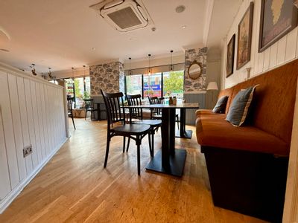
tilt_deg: -2.3
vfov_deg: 85.7
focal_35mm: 14
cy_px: 112
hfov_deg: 102.1
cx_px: 149
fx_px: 121
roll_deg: -0.5
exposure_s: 1/100
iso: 160
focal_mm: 2.22
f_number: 2.2
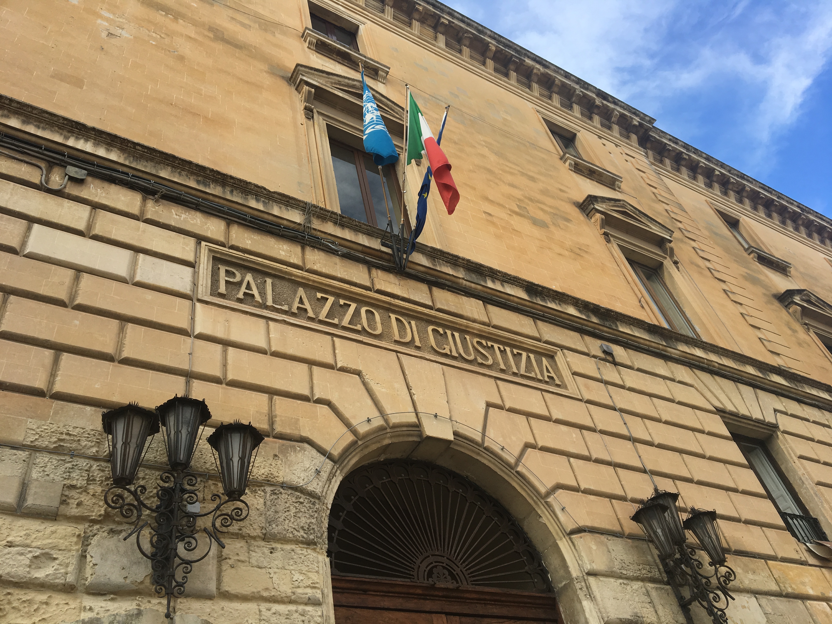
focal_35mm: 29
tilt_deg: +43.7
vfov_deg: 48.2
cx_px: 416
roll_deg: +14.2
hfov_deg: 61.7
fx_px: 697
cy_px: 312
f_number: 2.2
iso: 25
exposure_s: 1/439
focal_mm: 4.15
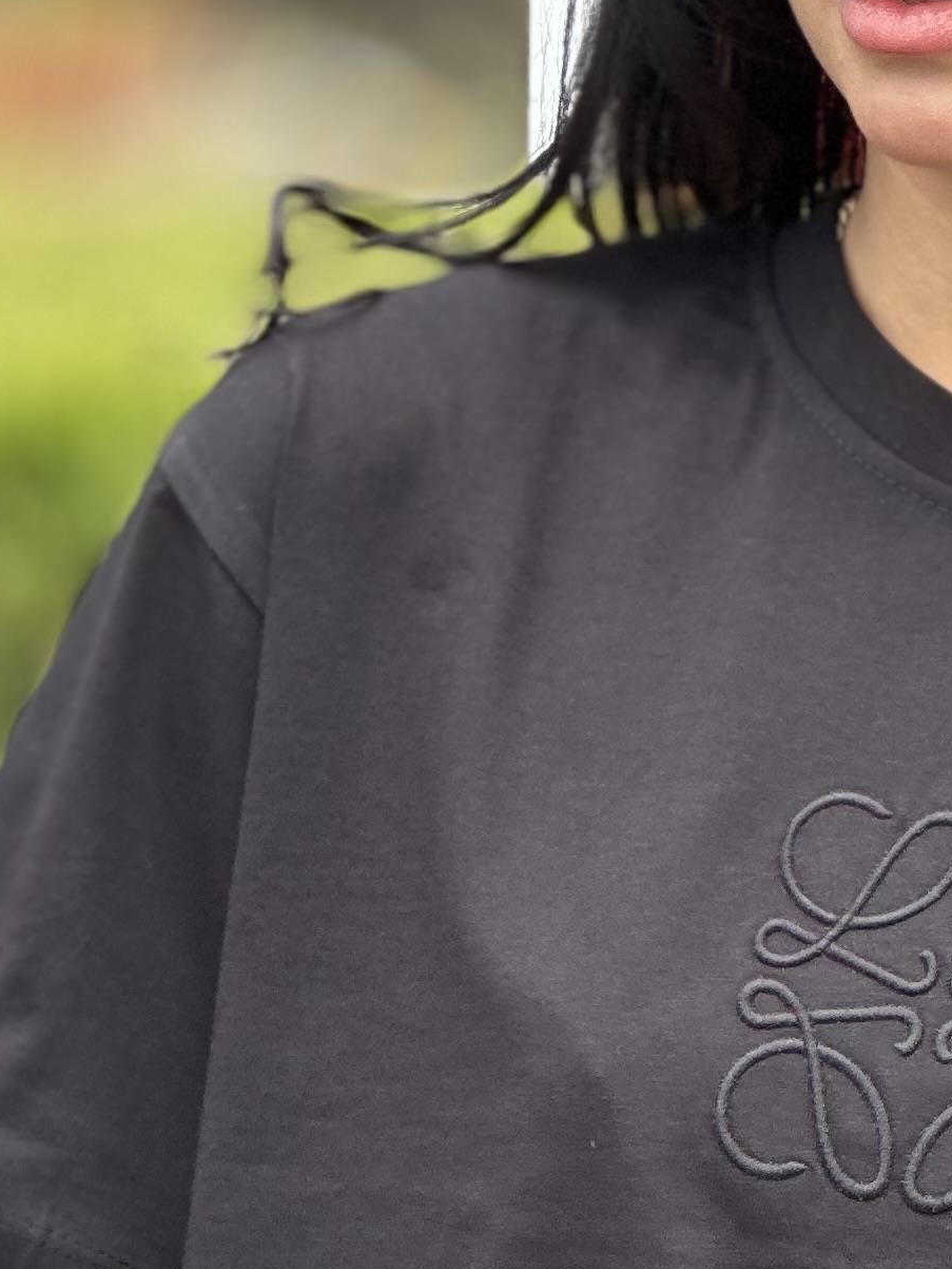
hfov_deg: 5.8
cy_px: 1037
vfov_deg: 7.7
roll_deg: -1.1
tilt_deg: -9.6
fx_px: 9456
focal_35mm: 258
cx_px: 896
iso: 25
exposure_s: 1/121
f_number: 2.8
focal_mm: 9
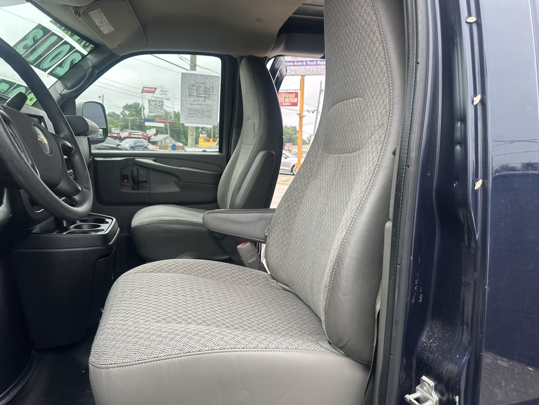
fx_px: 374
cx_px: 270
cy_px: 202
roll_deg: -2.0
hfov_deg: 71.6
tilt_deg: -7.5
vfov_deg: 56.8
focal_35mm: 24
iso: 64
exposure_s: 1/146
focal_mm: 6.86
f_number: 1.78
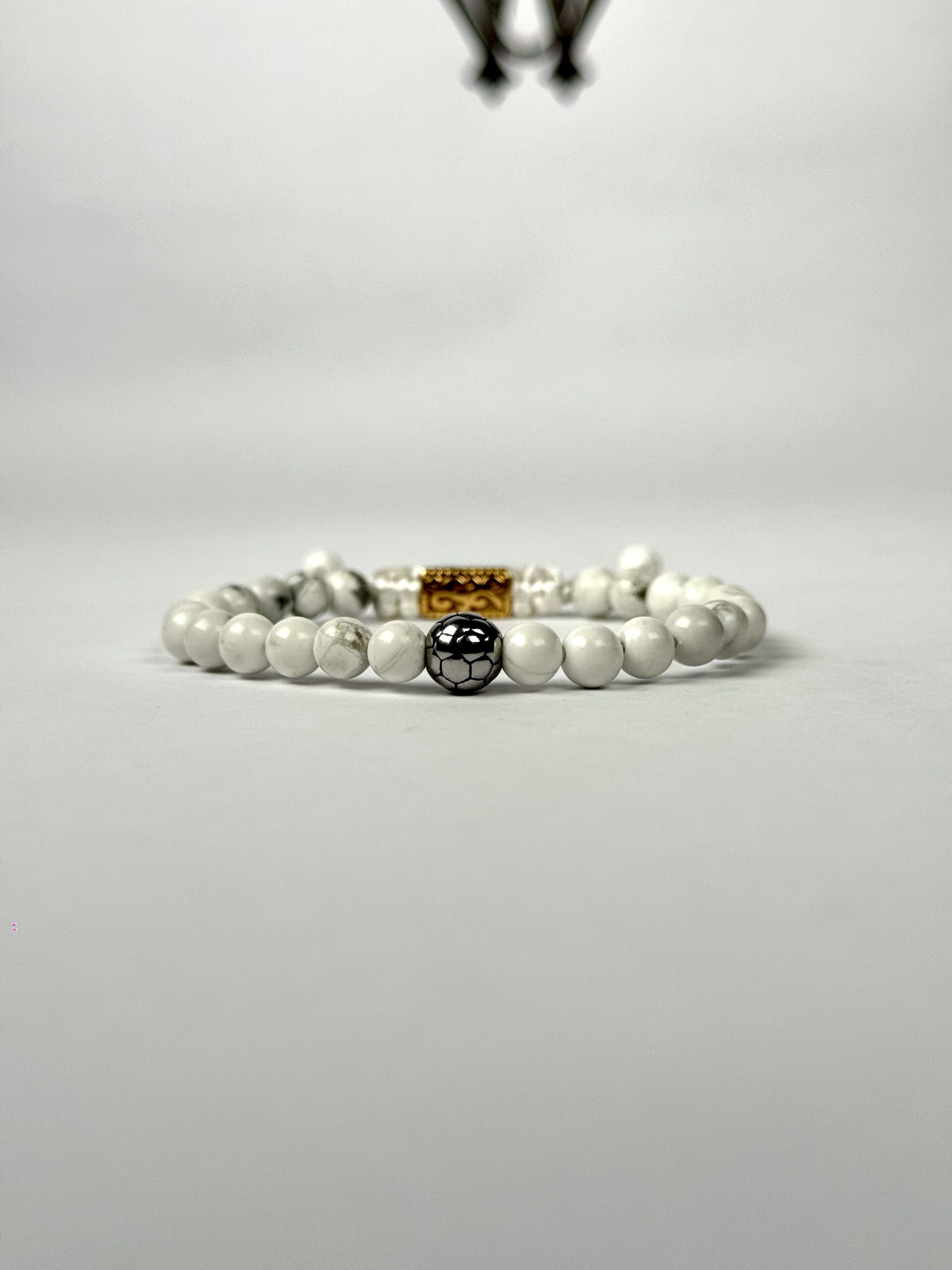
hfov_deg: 30.3
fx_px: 1760
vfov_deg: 39.7
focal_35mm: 48
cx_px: 476
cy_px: 635
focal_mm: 6.76
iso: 64
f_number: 1.78
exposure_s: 1/9009
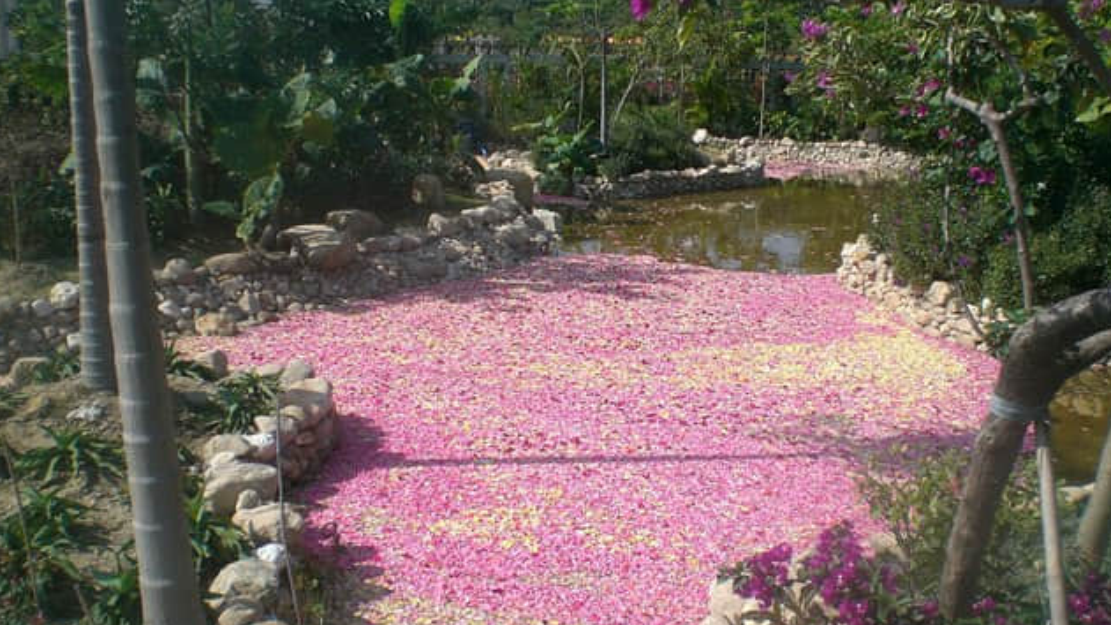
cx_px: 558
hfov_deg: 48.4
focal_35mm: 42
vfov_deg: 28.2
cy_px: 393
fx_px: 1237
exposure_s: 1/500
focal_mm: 6.3
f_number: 4.4
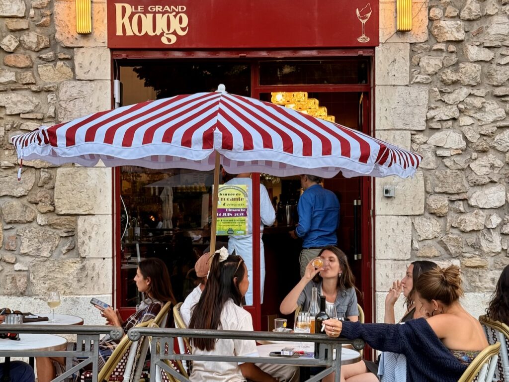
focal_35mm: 48
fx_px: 706
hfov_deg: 39.7
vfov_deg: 30.3
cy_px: 191
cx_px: 254
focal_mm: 6.76
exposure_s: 1/129
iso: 64
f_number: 1.78
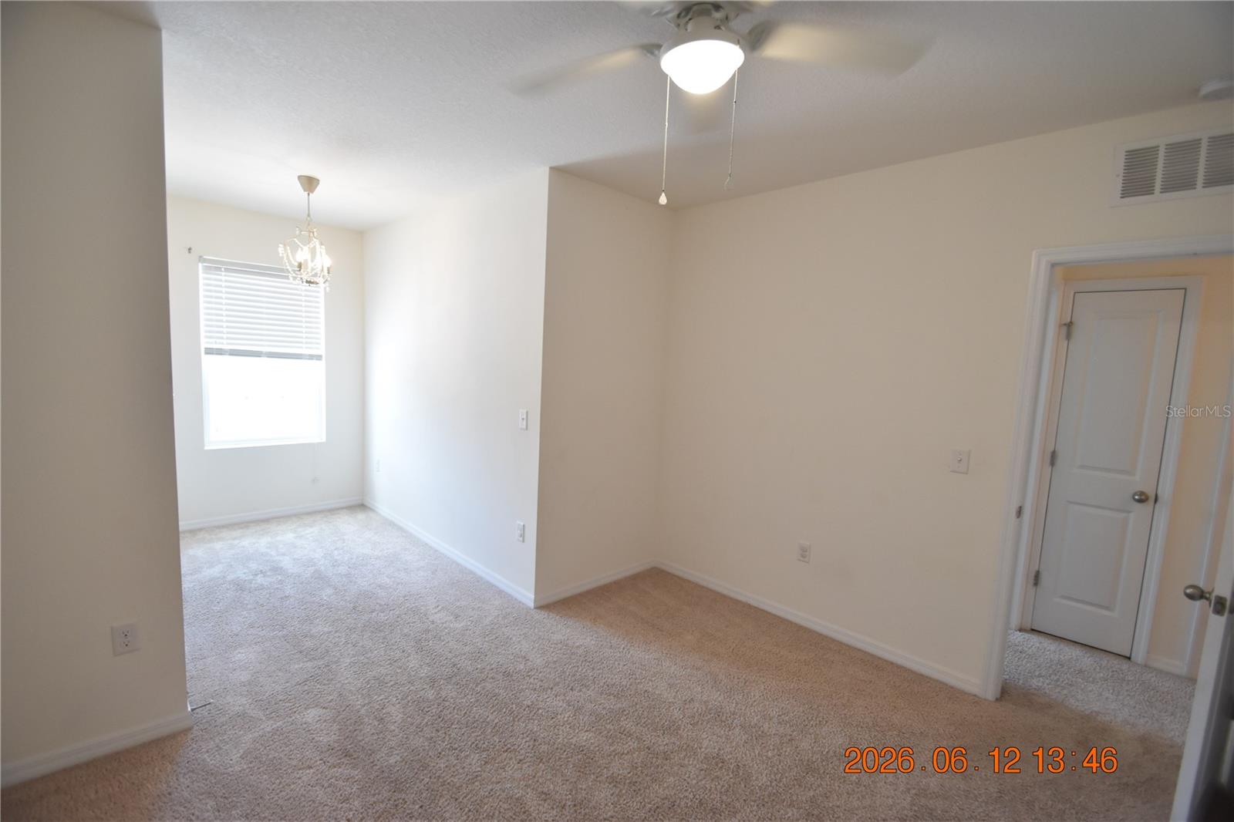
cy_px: 411
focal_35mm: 15
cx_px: 617
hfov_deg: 100.4
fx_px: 514
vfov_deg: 77.3
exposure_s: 1/60
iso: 800
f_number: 3.5
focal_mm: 10
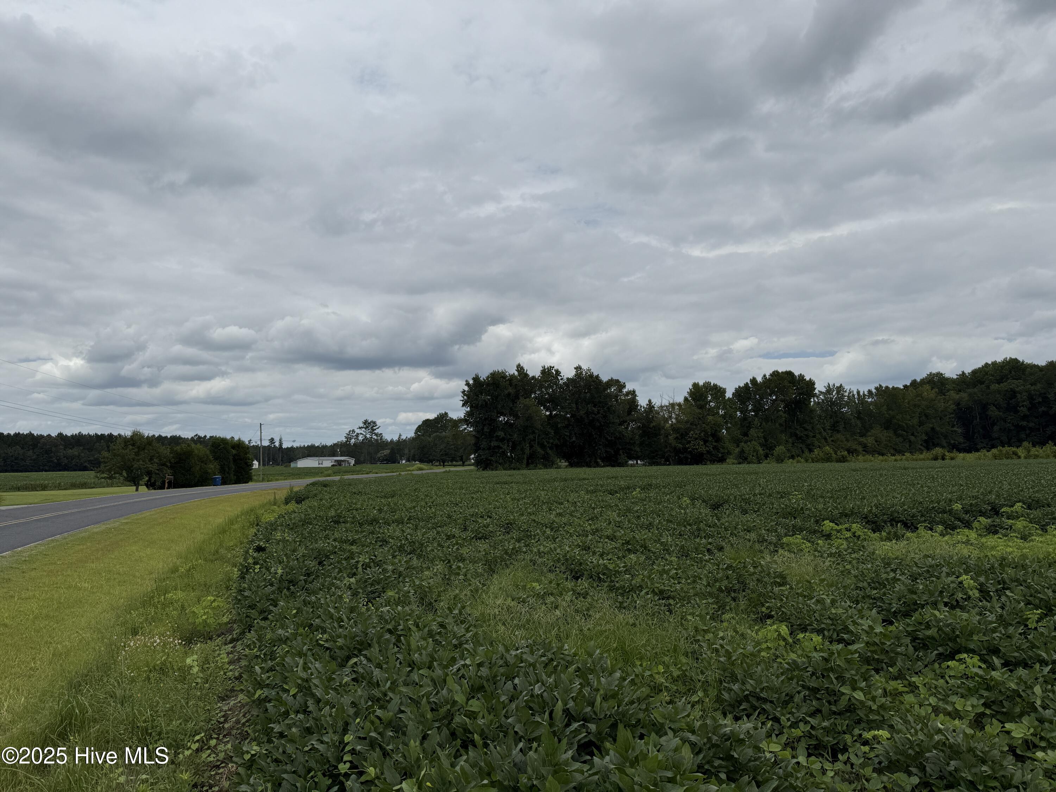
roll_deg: +1.9
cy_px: 396
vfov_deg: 56.8
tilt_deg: +5.4
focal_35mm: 24
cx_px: 528
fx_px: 732
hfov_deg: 71.6
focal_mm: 6.76
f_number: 1.78
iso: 80
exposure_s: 1/11905
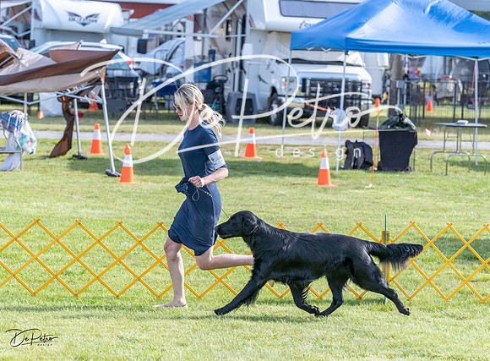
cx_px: 244
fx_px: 2455
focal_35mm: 175
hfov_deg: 11.4
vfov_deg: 8.4
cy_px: 190
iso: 640
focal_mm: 144
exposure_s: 1/1250
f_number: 5.6
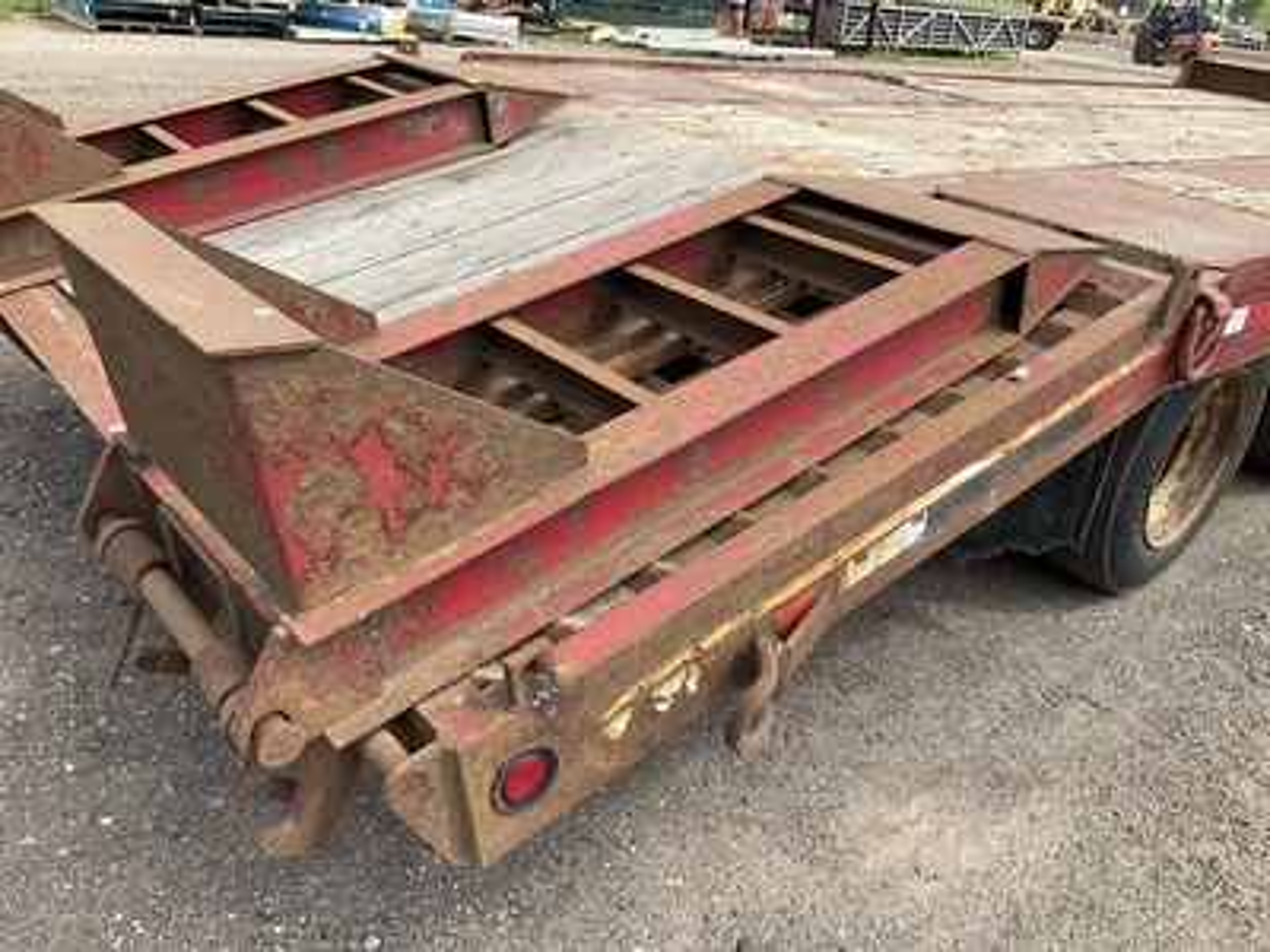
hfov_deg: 61.7
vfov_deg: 48.2
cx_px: 635
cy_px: 476
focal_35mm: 29
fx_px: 1064
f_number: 1.8
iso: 25
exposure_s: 1/657
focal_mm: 3
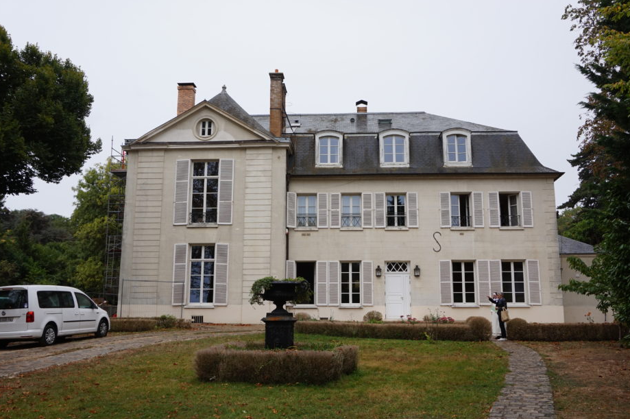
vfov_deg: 41.0
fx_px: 559
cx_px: 326
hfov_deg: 58.7
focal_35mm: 32
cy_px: 221
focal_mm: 20
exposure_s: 1/80
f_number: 9
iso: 100
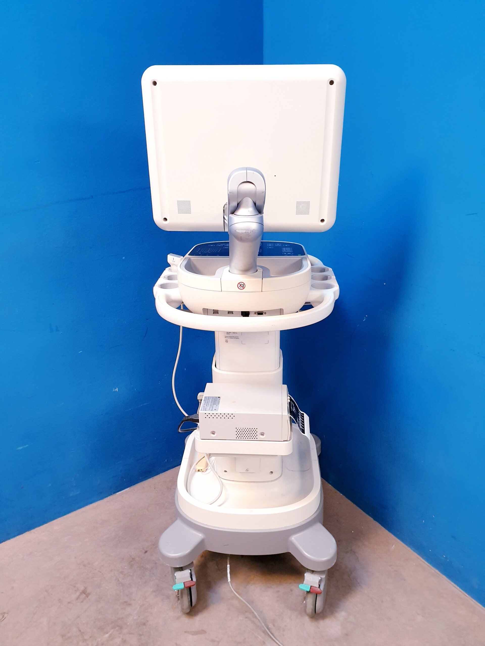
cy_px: 323
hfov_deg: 53.1
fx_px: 486
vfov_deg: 67.3
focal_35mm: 26
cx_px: 242
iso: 250
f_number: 2.4
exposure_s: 1/50
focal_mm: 4.3
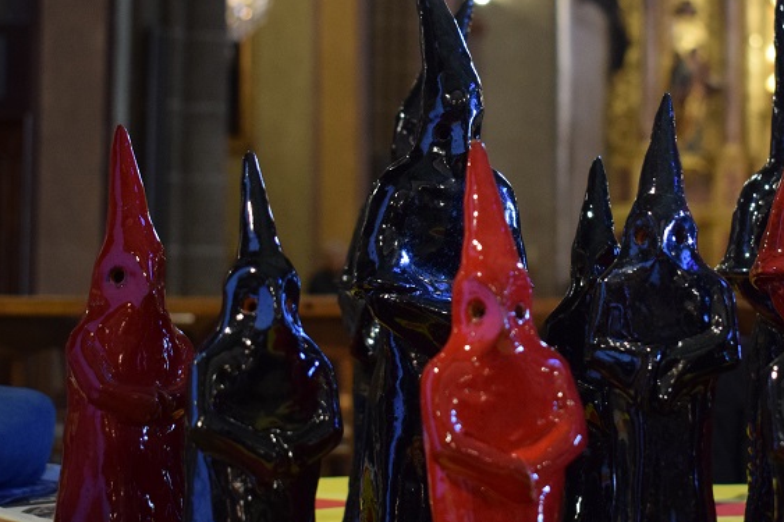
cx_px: 568
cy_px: 249
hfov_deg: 27.8
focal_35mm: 72
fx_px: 1565
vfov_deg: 18.9
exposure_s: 1/50
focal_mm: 27
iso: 1600
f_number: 4
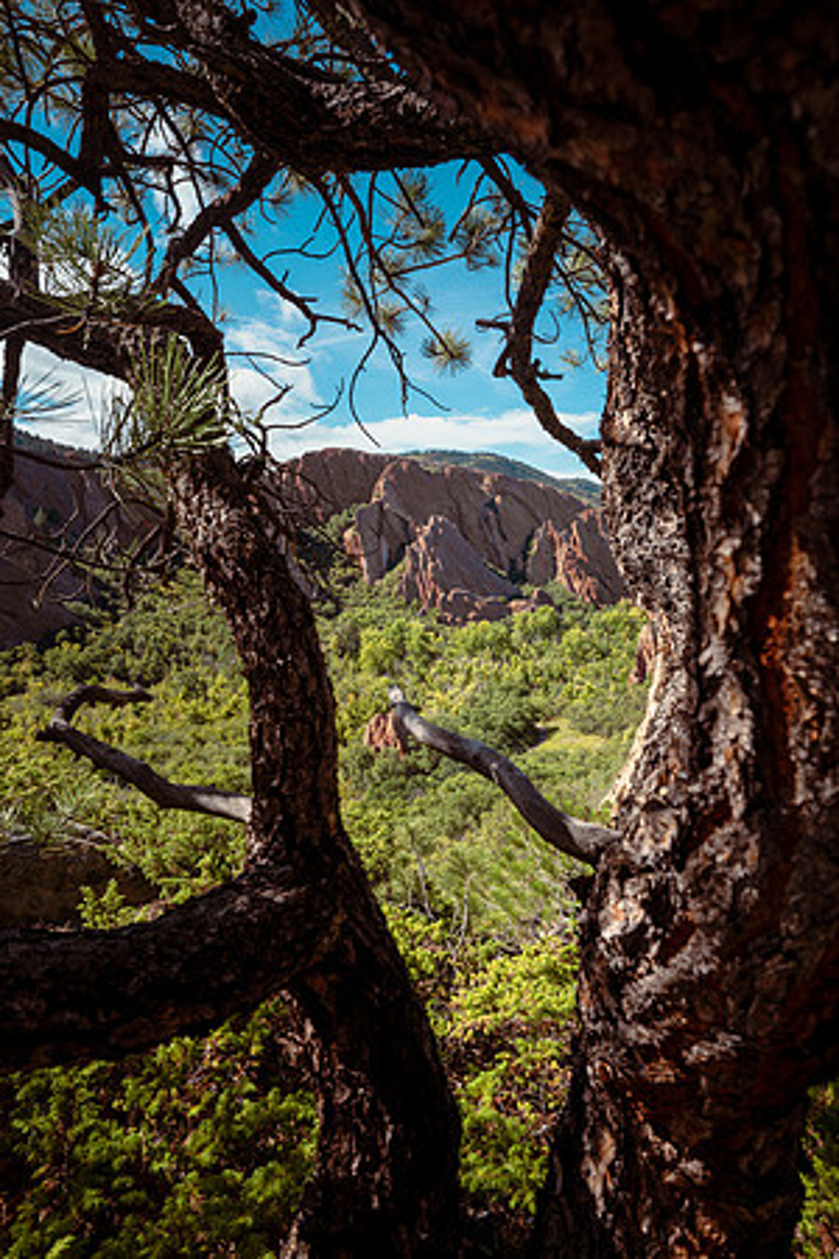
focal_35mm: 20
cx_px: 420
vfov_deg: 84.0
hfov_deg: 61.9
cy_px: 630
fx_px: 699
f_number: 9
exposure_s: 1/320
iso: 200
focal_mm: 20
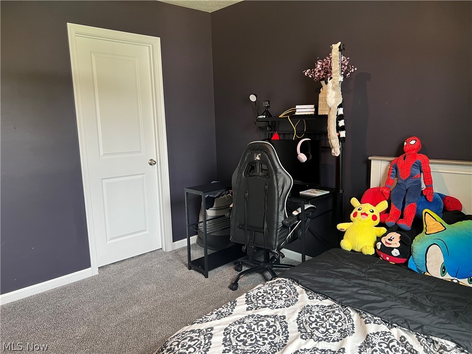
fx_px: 355
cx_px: 236
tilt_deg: -9.0
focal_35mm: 26
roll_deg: +1.2
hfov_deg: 67.3
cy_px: 177
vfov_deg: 53.1
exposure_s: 1/60
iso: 125
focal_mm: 5.7
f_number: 1.5
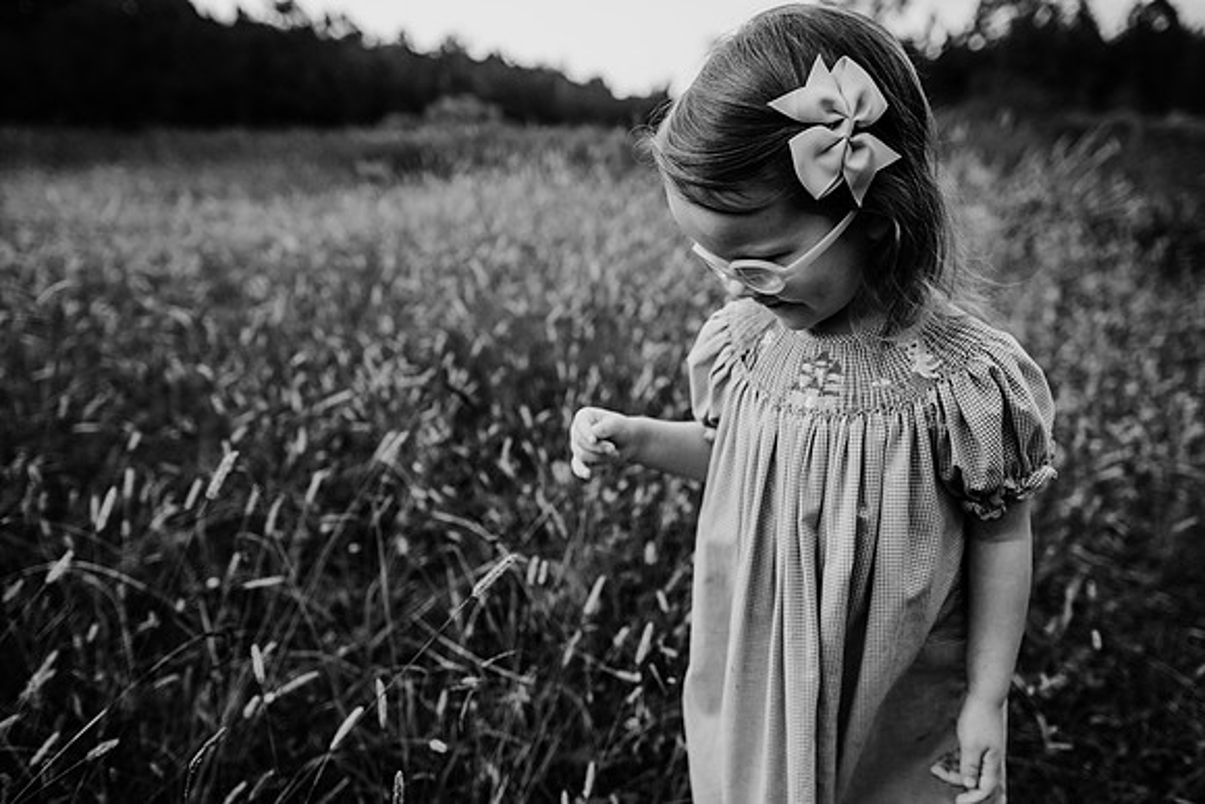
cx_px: 602
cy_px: 402
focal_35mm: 24
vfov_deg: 53.2
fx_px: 803
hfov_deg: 73.7
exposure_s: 1/500
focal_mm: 24
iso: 400
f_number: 2.8
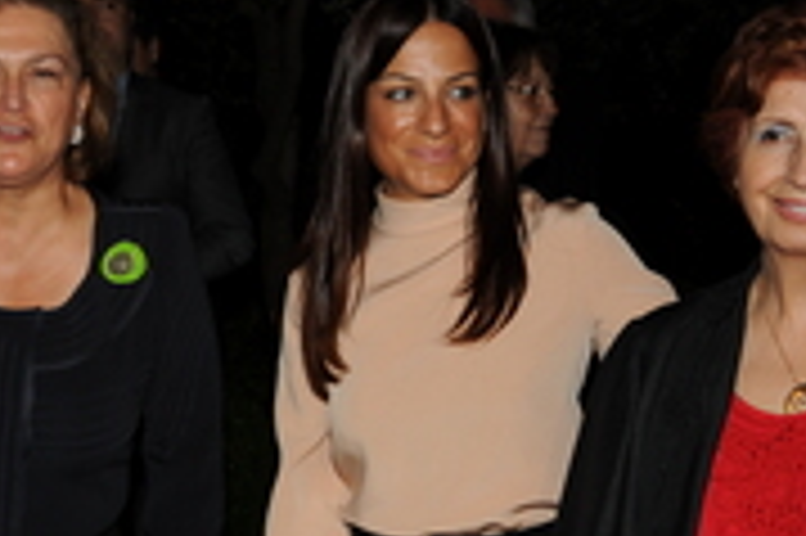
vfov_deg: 18.0
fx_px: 1678
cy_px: 412
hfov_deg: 26.8
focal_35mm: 75
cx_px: 243
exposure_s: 1/60
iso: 400
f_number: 5.6
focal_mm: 28
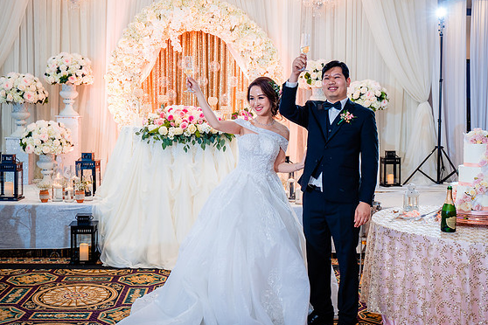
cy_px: 148
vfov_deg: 29.9
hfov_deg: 43.6
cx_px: 257
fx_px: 610
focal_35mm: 45
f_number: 3.5
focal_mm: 37
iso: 800
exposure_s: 1/160
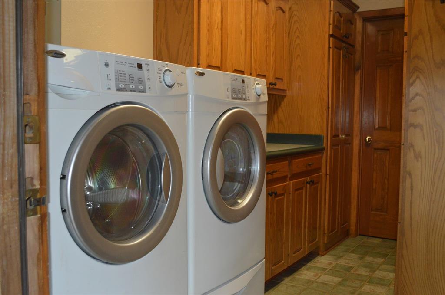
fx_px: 444
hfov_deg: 53.2
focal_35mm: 36
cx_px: 222
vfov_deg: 36.8
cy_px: 148
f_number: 4
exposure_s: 1/60
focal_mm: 24
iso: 1600
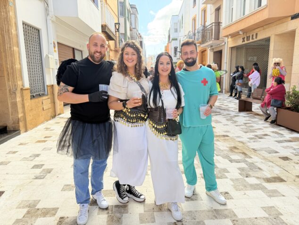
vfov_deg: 56.8
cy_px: 112
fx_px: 207
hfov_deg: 71.6
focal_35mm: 24
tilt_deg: -10.5
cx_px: 150
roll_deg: +0.5
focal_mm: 6.76
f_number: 1.78
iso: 100
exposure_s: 1/622
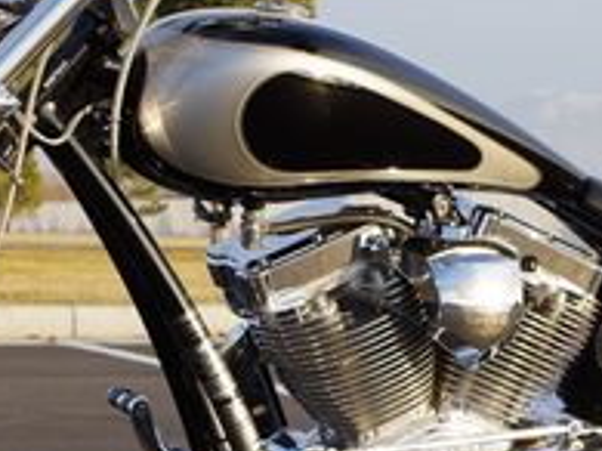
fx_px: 2138
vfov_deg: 12.0
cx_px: 207
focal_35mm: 123
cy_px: 317
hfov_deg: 16.0
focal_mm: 26.25
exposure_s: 1/200
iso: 200
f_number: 5
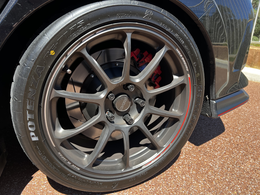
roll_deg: -3.4
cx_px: 130
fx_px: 195
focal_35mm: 26
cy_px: 98
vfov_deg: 53.1
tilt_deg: -20.0
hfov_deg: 67.3
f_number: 1.5
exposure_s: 1/541
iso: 50
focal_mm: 5.7
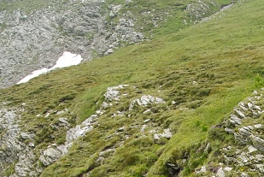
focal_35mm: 70
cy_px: 225
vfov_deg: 18.3
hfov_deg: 27.4
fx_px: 514
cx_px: 254
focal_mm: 18
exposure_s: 1/80
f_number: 7.1
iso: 100
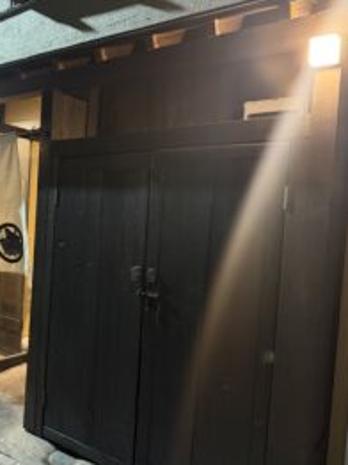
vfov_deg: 55.4
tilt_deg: -2.6
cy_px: 238
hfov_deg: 41.5
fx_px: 443
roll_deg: -3.4
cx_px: 83
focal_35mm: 33
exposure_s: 1/40
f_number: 1.78
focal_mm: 6.76
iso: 1000
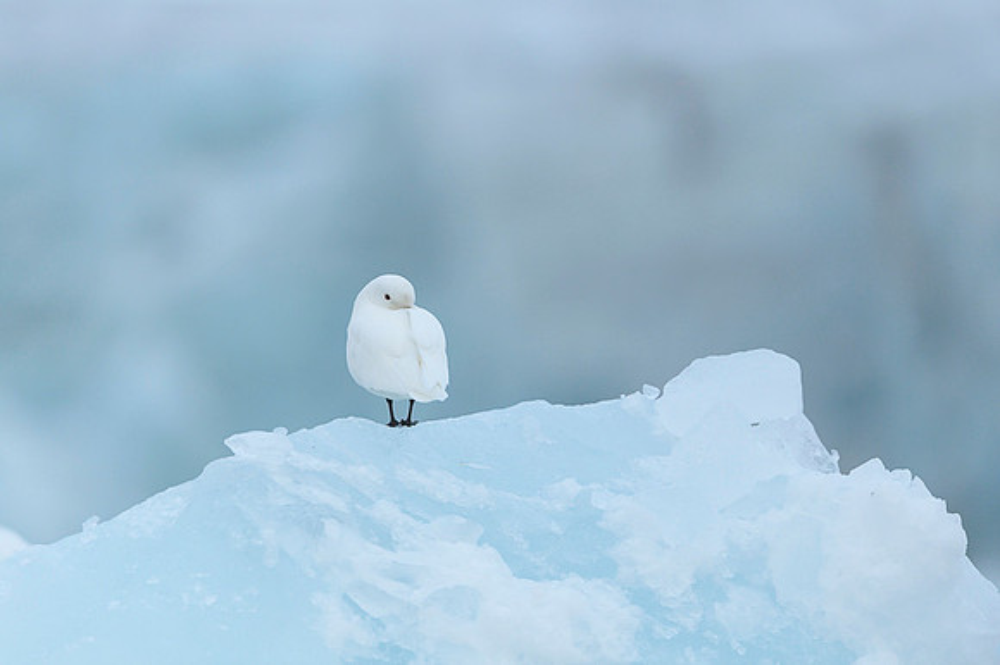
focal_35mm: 500
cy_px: 332
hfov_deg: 4.1
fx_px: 13880
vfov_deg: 2.7
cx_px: 500
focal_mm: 500
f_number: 4
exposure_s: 1/1600
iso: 2000
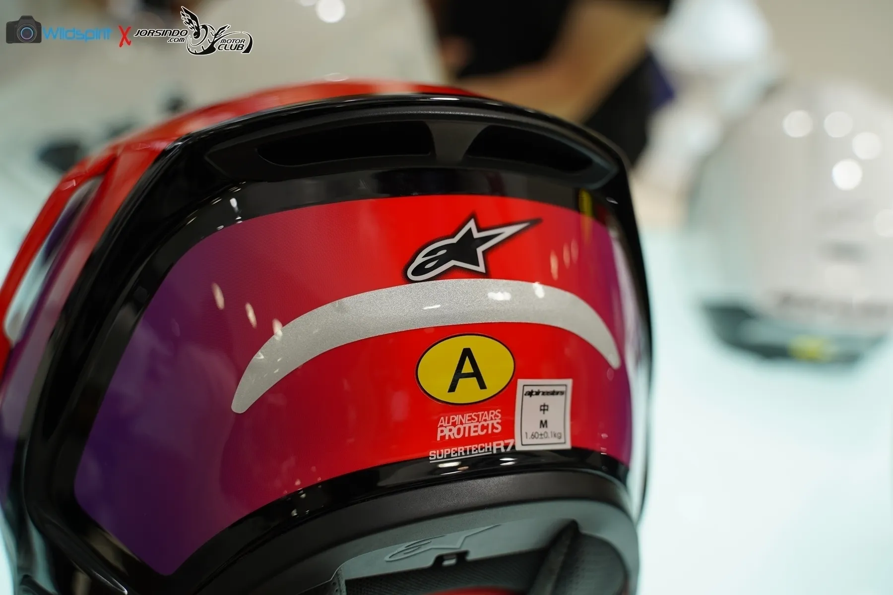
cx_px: 446
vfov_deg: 42.3
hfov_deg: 60.3
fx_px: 769
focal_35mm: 31
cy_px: 298
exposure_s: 1/125
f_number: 3.5
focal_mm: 31
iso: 100
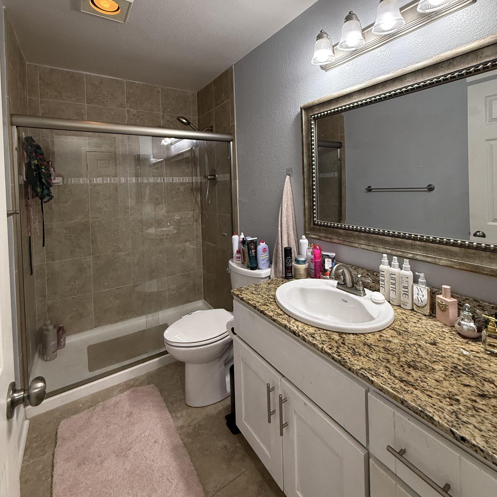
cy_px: 191
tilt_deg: -1.6
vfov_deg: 82.6
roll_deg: +1.7
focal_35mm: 17
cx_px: 254
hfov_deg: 84.0
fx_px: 276
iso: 400
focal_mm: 2.22
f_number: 2.2
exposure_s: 1/120
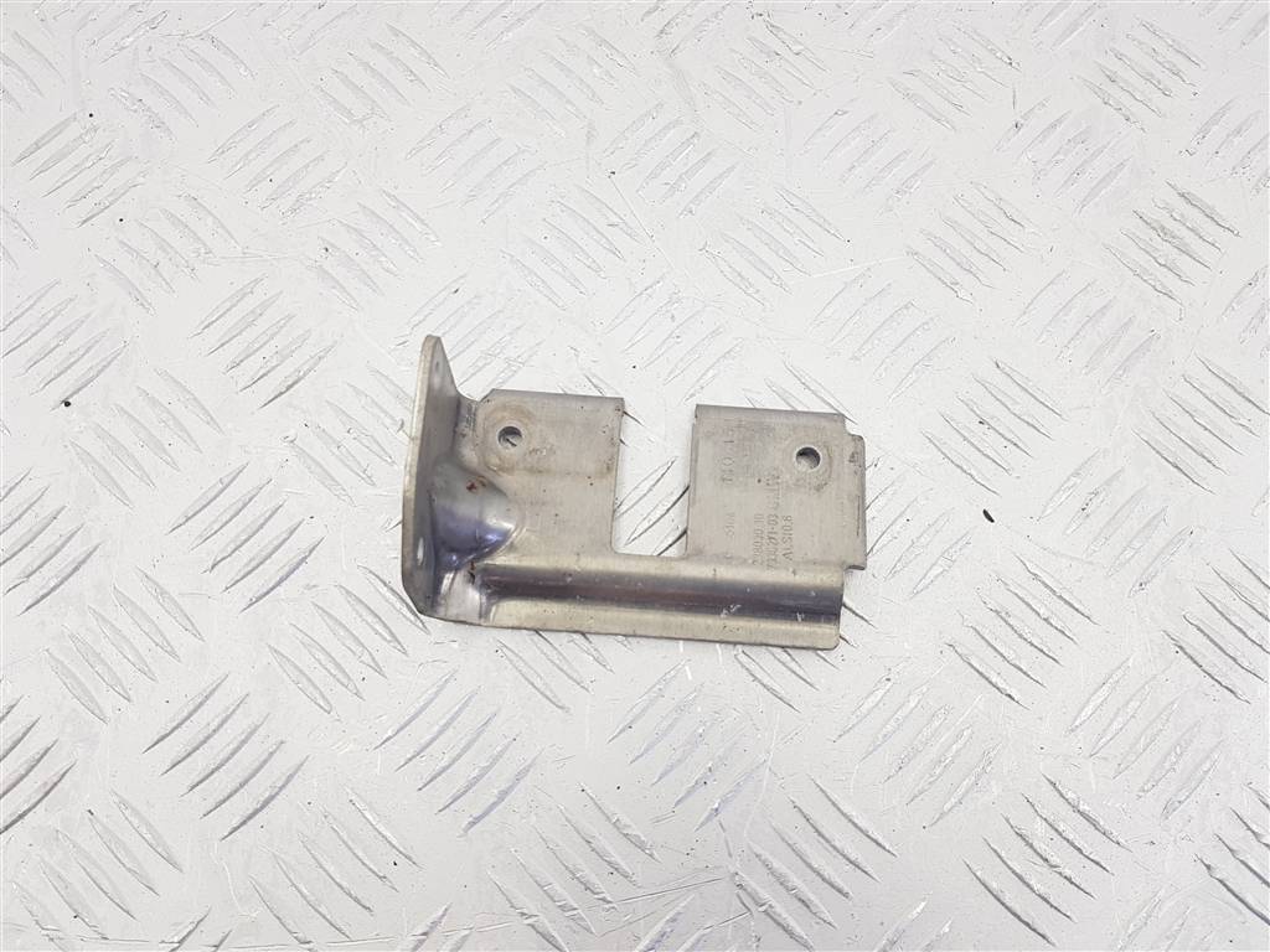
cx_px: 635
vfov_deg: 53.1
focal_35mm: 26
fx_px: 954
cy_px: 476
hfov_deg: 67.3
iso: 64
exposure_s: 1/100
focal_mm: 4.2
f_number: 1.7
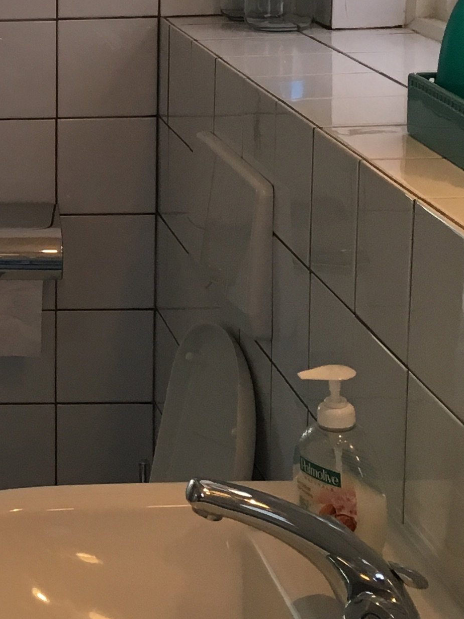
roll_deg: +1.4
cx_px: -246
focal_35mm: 95
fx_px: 1698
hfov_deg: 14.4
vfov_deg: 20.4
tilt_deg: -9.6
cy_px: 117
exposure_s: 1/33
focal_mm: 4.15
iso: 40
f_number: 2.2
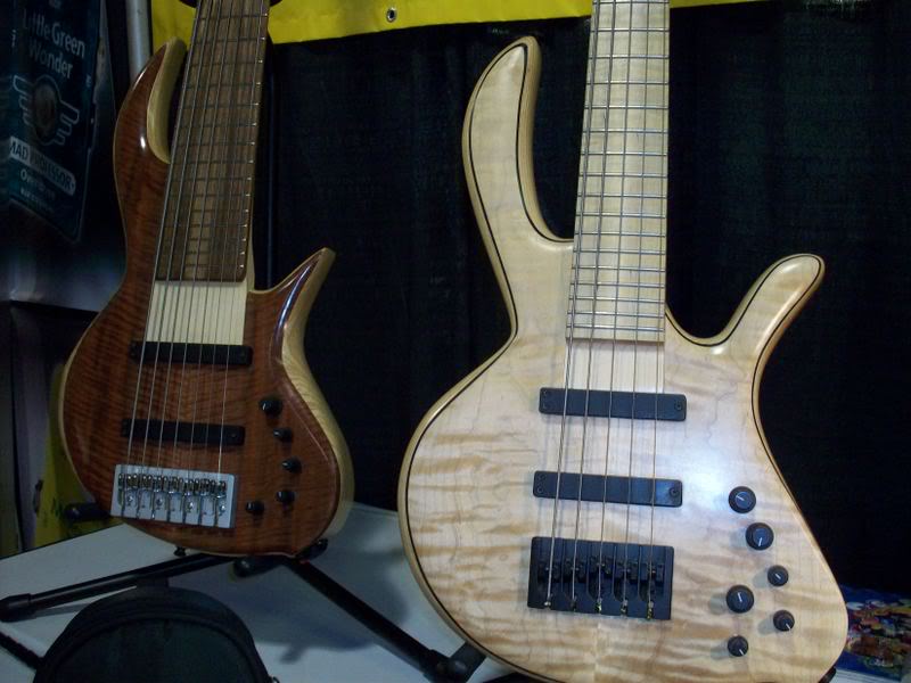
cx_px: 456
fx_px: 974
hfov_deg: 50.1
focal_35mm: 37
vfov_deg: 38.7
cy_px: 342
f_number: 2.8
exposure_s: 1/45
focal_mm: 6.2
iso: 160
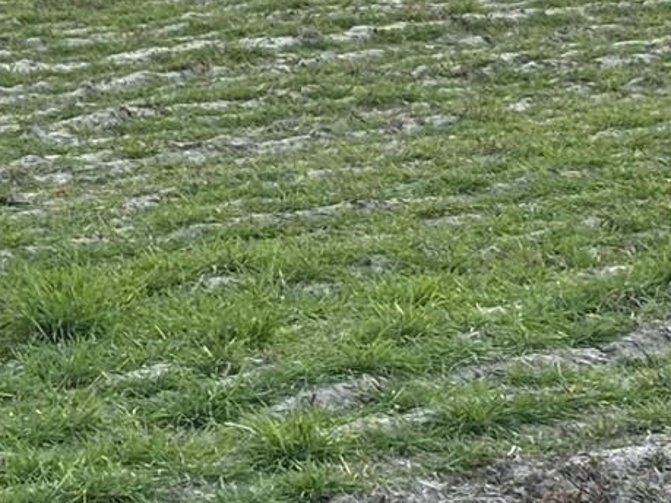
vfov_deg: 6.4
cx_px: -66
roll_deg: -0.3
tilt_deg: -6.4
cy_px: 180
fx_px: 4496
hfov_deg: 8.5
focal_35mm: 232
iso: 50
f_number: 1.6
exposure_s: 1/102
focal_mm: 5.96
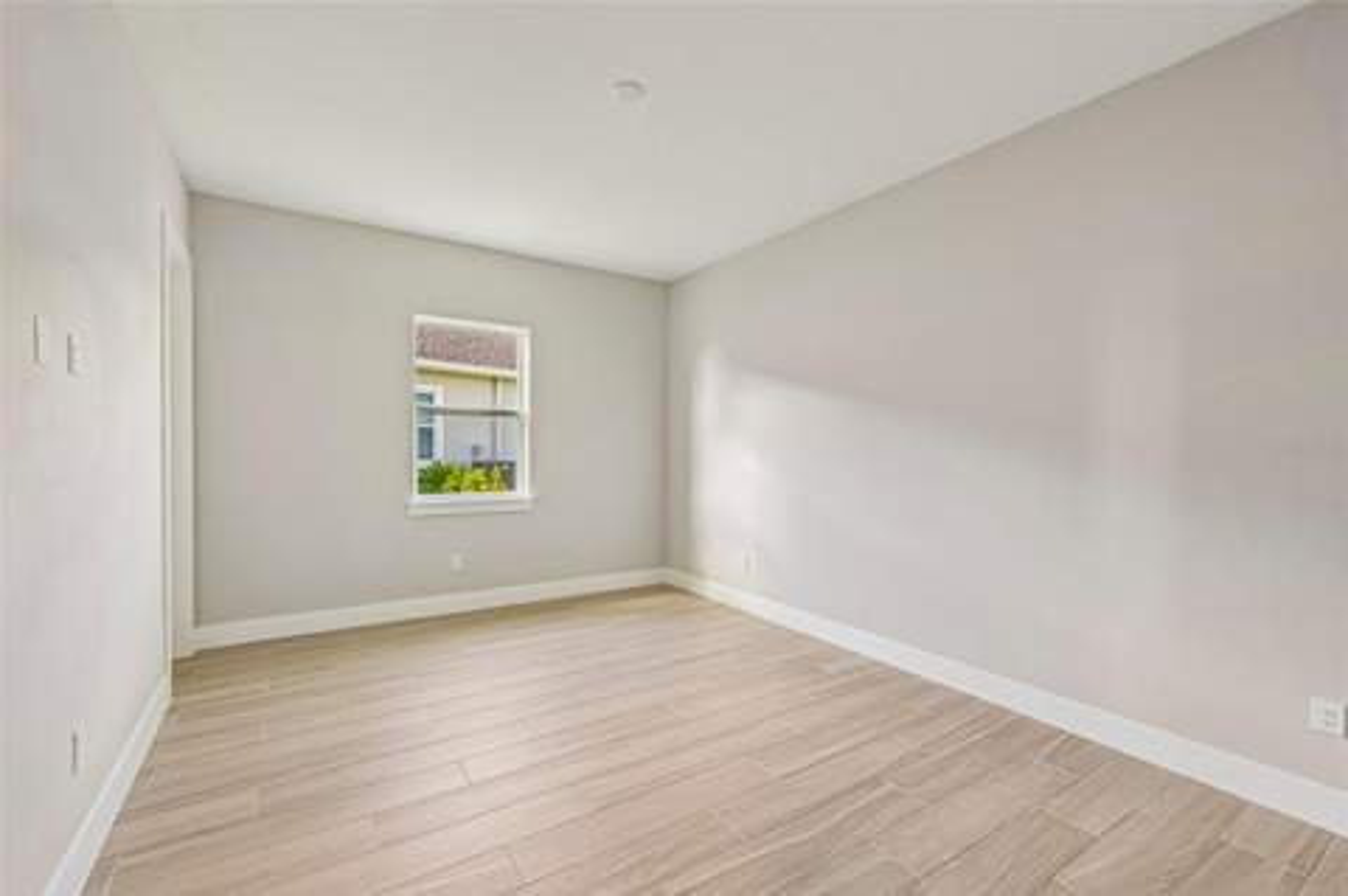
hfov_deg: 104.3
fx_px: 524
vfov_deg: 81.1
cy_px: 448
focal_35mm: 14
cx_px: 674
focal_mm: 14
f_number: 8
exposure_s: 1/15
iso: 400
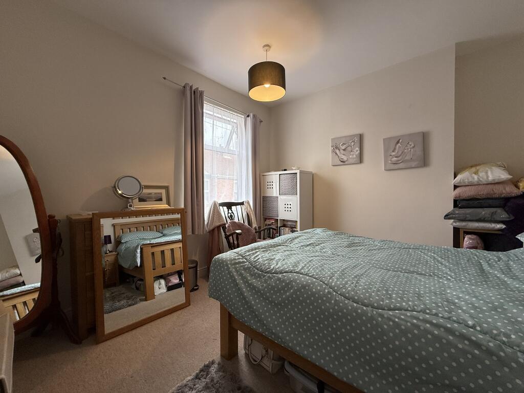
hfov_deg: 102.1
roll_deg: -0.4
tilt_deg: -0.6
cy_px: 196
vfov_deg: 85.7
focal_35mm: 14
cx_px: 262
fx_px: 212
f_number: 2.2
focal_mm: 2.22
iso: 100
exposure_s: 1/99
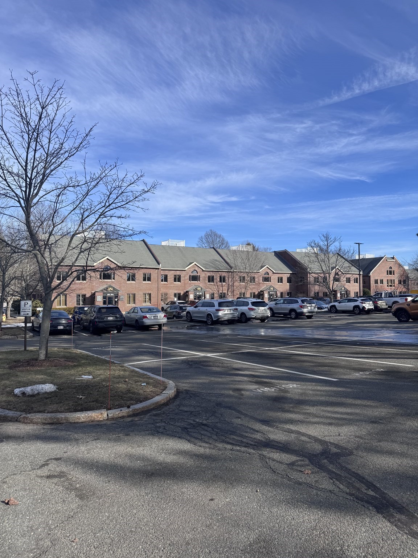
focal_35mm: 24
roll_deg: +1.7
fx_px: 386
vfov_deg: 71.6
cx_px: 209
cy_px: 279
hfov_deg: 56.8
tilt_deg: +2.2
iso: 80
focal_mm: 6.76
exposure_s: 1/4049
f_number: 1.78
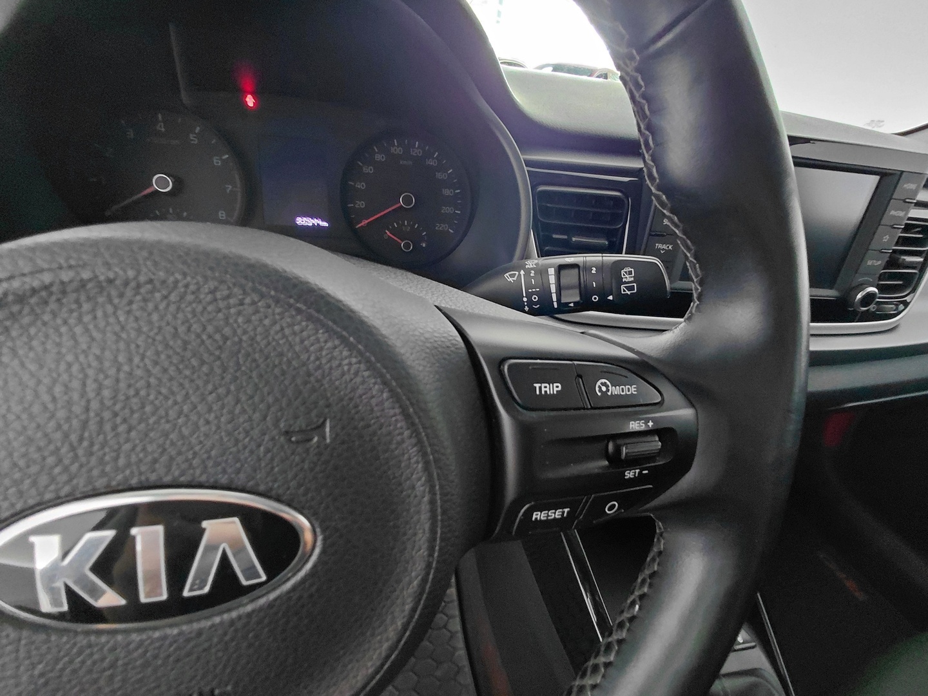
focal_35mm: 16
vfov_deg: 78.1
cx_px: 464
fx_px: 429
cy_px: 348
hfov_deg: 94.5
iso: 400
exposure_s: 1/25
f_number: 2.2
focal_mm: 1.64
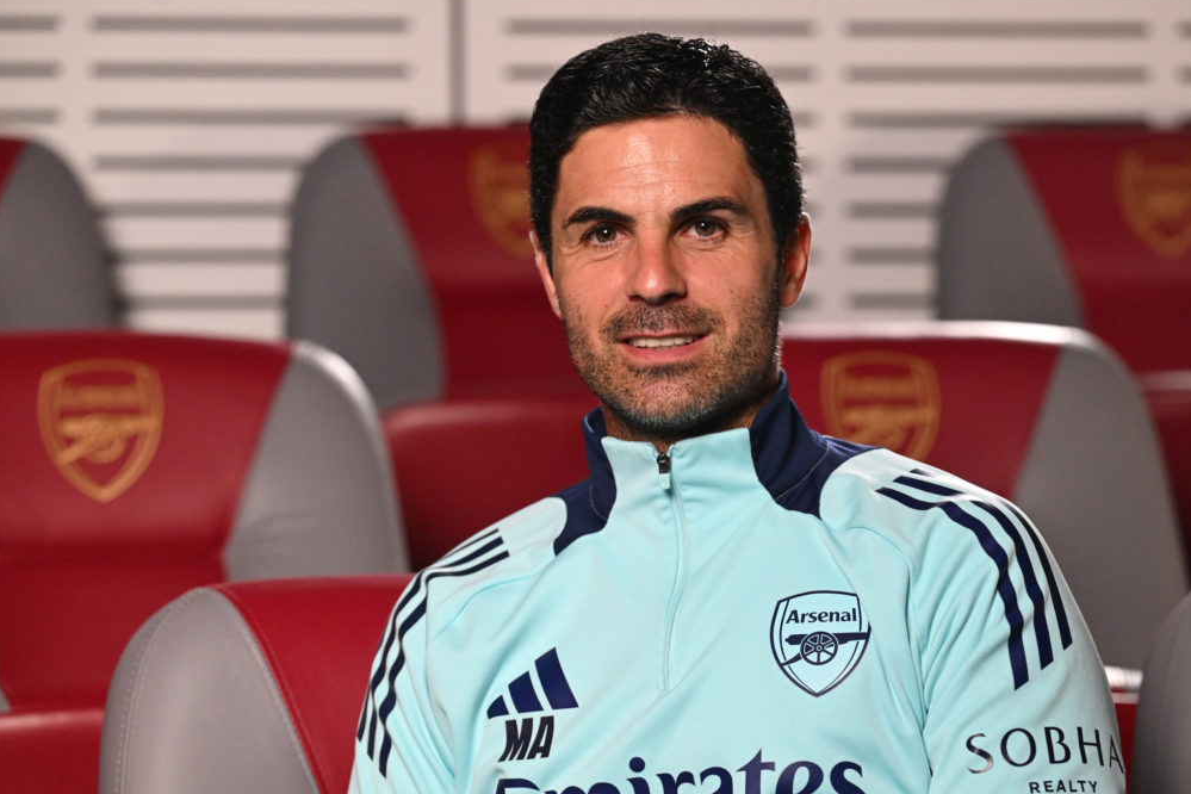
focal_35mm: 137
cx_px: 638
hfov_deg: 15.0
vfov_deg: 10.0
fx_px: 4532
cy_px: 360
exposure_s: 1/125
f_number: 4
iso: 4000
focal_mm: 120
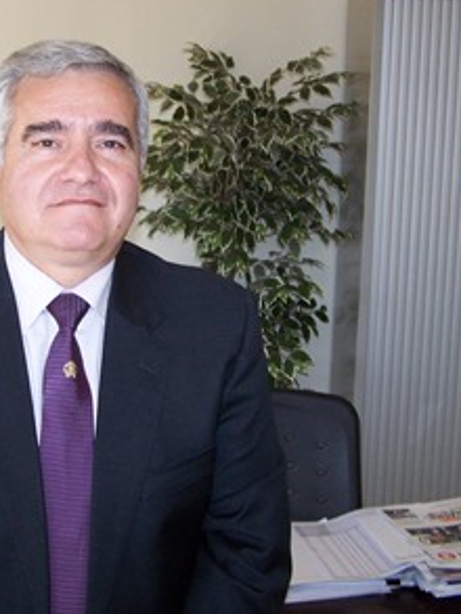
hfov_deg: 27.4
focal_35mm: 52
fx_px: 923
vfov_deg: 36.8
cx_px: 83
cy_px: 304
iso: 140
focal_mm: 6.3
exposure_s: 1/60
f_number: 2.8
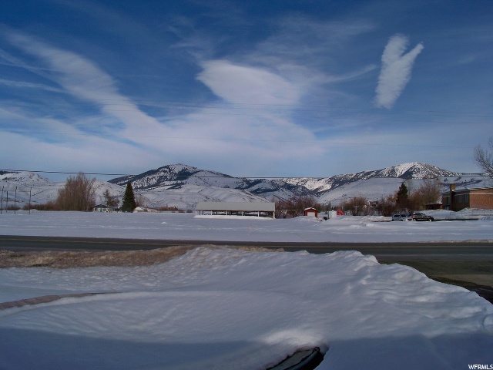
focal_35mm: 33
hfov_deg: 55.4
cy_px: 185
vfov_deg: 42.9
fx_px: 470
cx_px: 246
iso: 80
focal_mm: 5.85
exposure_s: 1/1250
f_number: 5.6
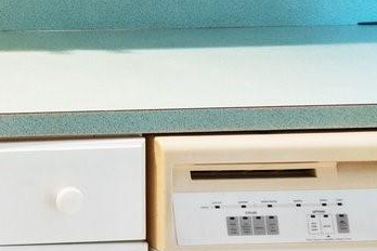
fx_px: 984
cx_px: -457
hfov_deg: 15.4
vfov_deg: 13.8
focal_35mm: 94
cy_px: -100
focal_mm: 16
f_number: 8
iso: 200
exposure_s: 1/2.5
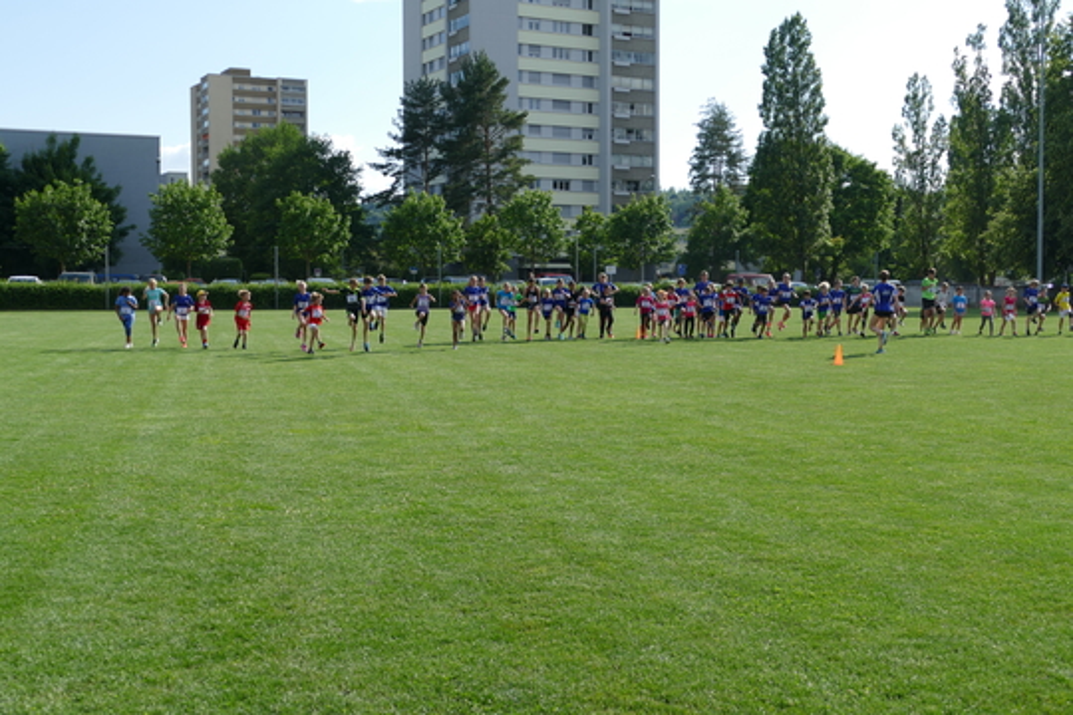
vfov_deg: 30.5
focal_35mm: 44
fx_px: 1311
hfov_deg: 44.5
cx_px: 536
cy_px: 358
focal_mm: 16
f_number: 3.2
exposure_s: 1/1300
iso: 125
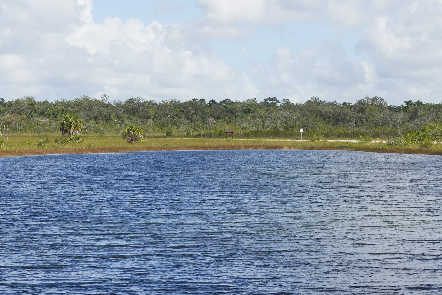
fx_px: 737
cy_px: 148
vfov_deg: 22.6
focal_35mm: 60
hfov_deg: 33.4
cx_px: 221
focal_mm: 60
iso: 100
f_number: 18
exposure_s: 1/100
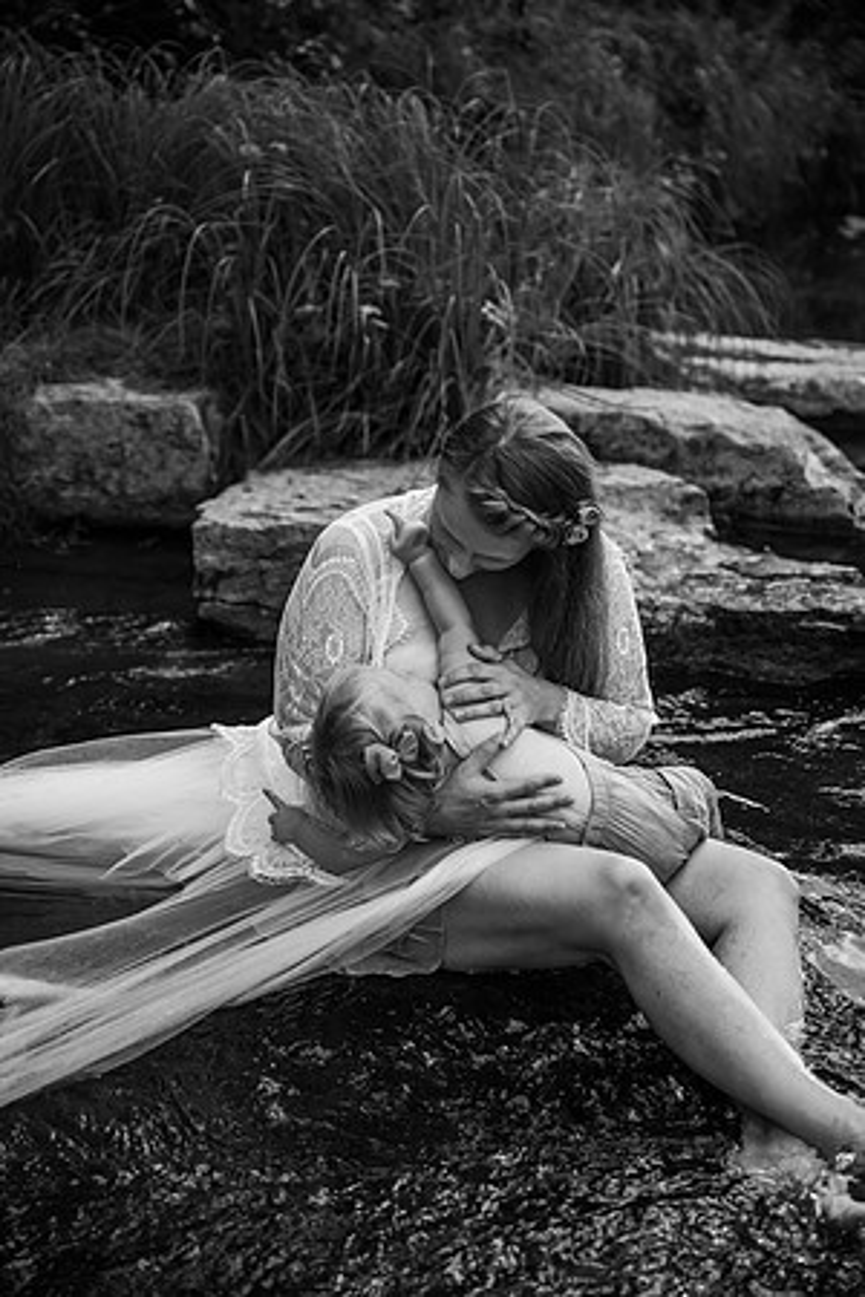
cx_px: 432
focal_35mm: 47
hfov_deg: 28.6
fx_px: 1694
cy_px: 648
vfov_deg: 41.9
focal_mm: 47
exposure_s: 1/1000
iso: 500
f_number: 2.8
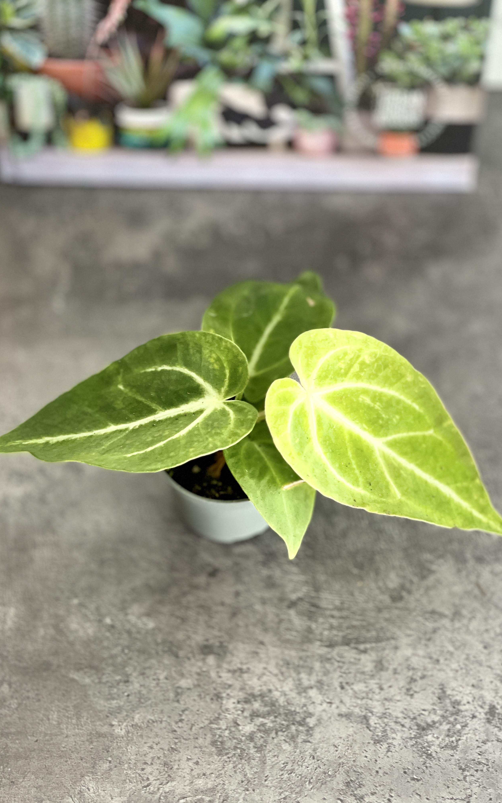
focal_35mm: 68
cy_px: 401
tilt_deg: -55.1
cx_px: 243
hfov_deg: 19.1
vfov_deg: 30.2
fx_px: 1489
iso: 250
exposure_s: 1/118
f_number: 2.2
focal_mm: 7.5
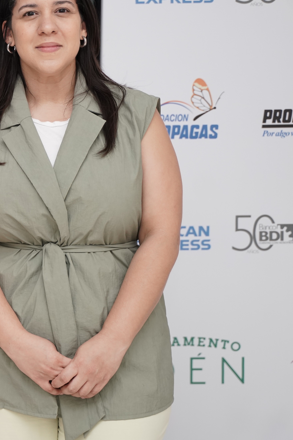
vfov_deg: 21.4
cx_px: -152
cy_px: 166
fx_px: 1160
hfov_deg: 13.5
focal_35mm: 95
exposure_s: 1/200
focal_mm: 45
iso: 1000
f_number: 3.2
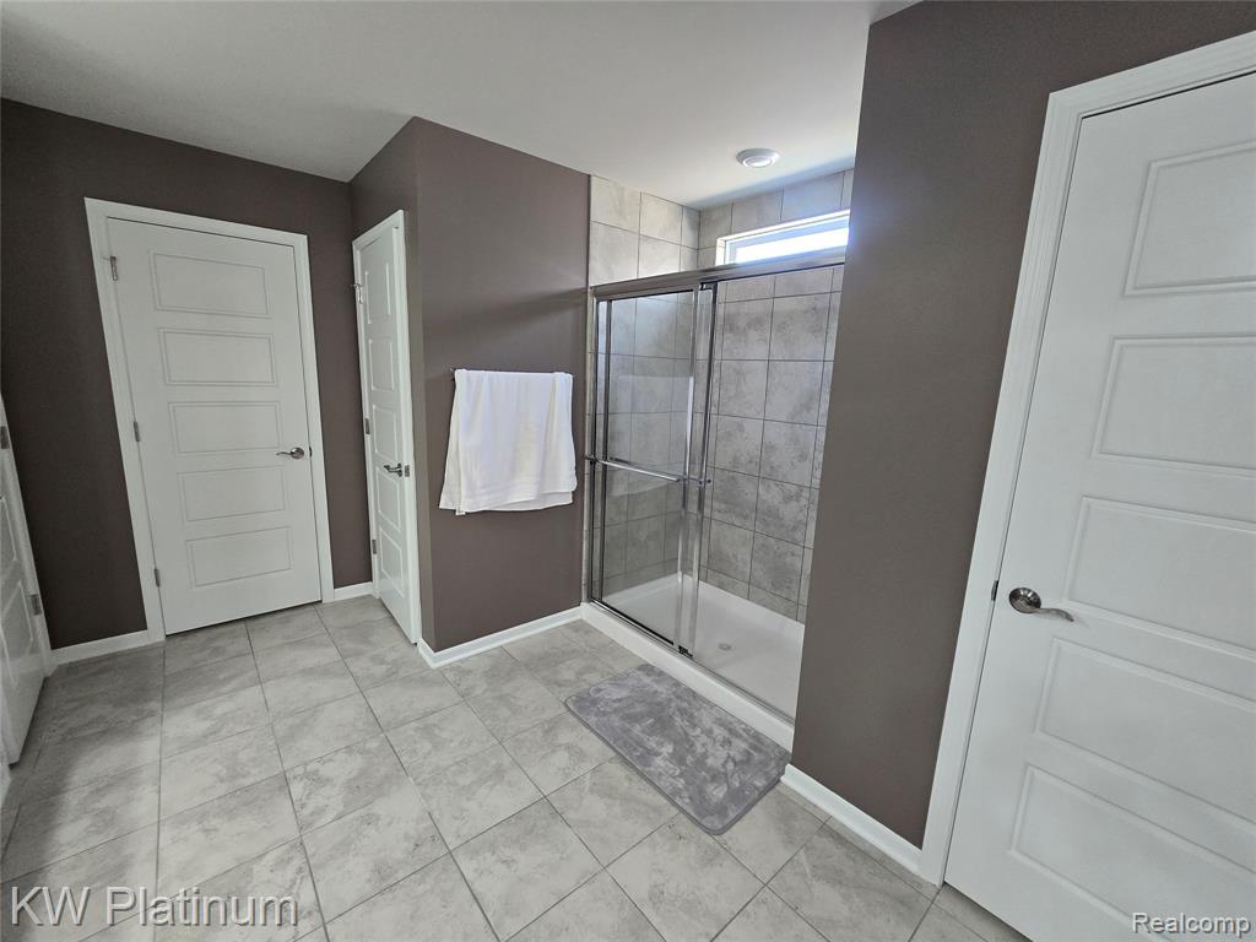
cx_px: 628
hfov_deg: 106.2
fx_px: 472
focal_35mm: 13
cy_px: 471
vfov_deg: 89.9
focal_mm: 2.2
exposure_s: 1/60
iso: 320
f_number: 2.2
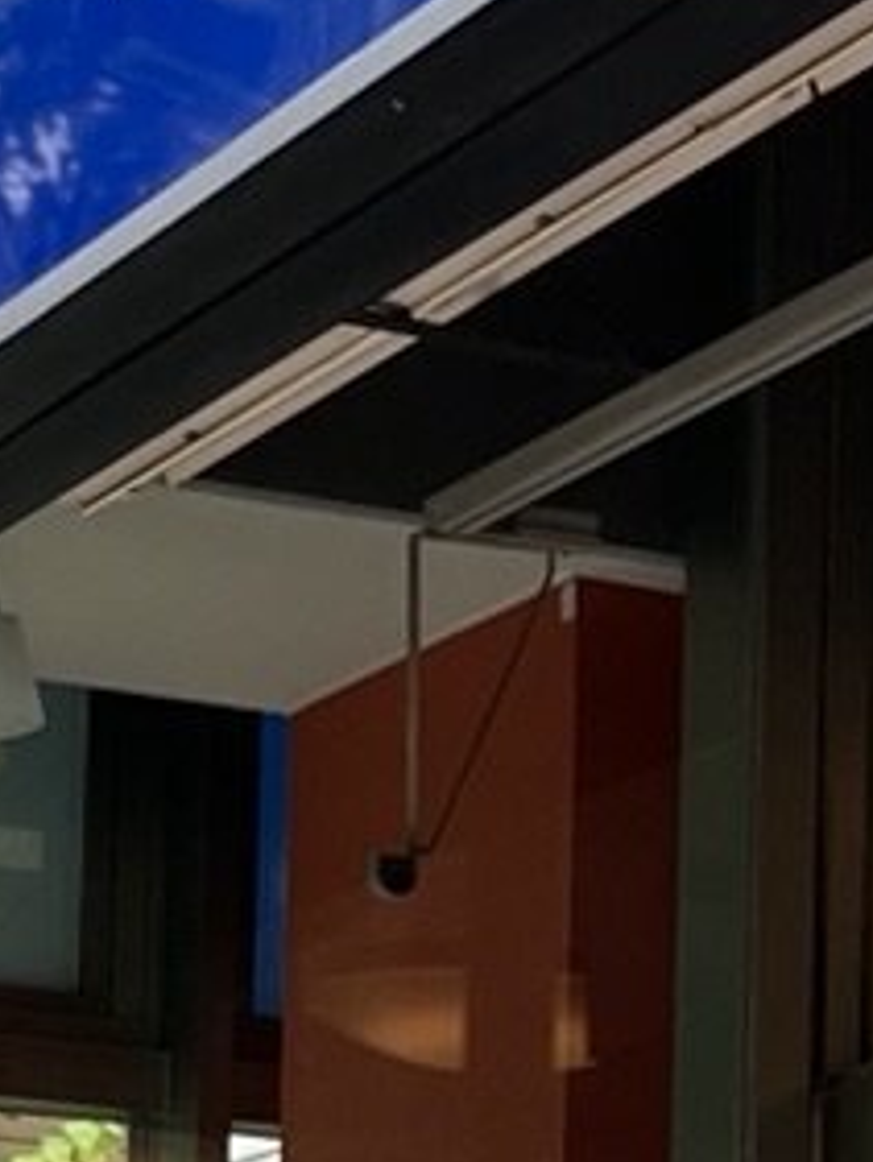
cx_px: 1150
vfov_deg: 10.4
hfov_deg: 7.9
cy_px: 1559
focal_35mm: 185
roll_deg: -0.9
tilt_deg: +5.2
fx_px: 6216
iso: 50
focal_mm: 5.1
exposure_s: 1/1117
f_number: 1.6
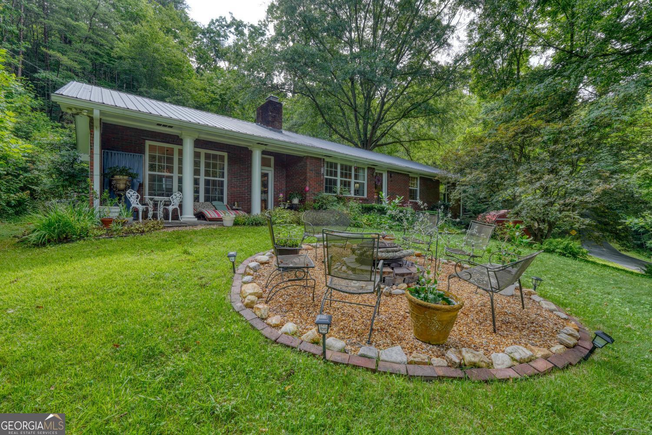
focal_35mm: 15
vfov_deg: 77.3
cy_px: 218
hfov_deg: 100.4
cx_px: 326
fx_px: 272
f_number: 9
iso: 100
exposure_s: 1/1.6
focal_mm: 10
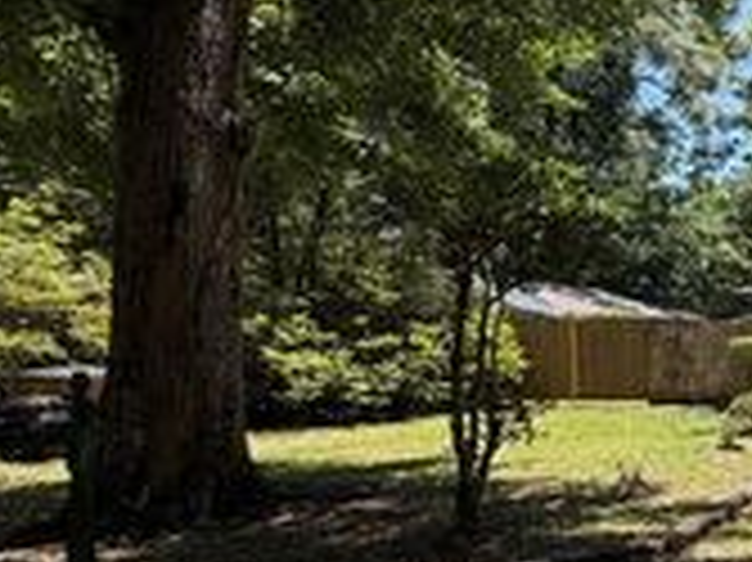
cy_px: 357
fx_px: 912
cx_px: 1094
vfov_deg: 34.1
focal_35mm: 42
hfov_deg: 29.6
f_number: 2.2
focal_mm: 2.22
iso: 40
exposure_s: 1/701
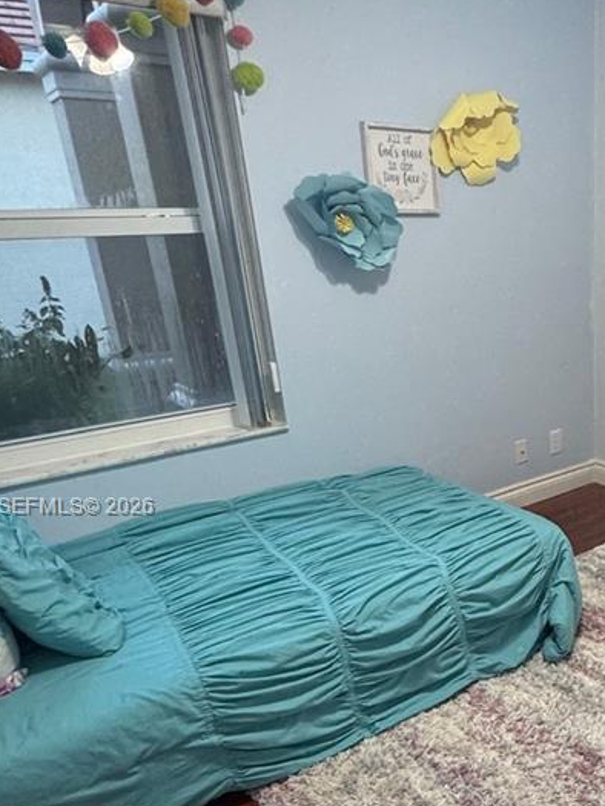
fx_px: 745
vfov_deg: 56.1
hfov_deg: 40.4
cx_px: 560
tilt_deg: -22.9
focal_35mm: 32
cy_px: 508
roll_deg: +2.3
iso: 200
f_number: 2.2
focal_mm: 2.22
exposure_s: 1/60
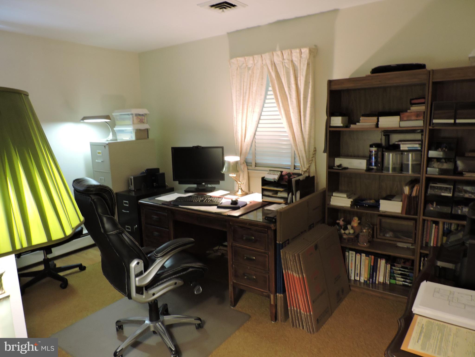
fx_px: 329
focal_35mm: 24
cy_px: 178
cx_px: 238
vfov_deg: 56.8
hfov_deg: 71.6
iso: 400
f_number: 3
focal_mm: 4.3
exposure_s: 1/15
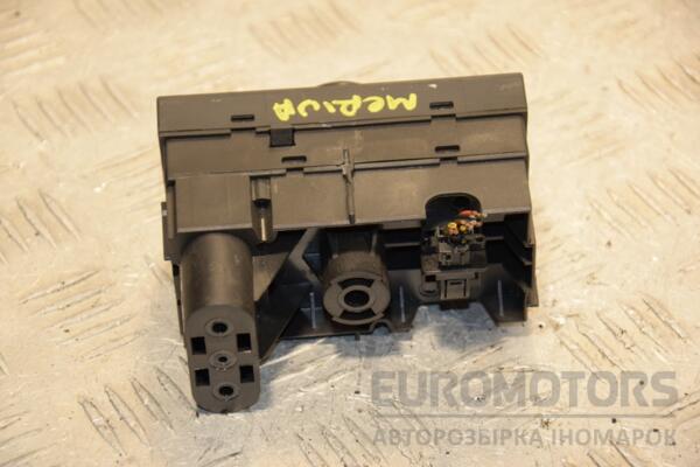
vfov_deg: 10.8
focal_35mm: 128
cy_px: 234
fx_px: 2479
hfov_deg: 16.1
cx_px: 350
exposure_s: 1/200
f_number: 5.6
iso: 800
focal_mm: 85
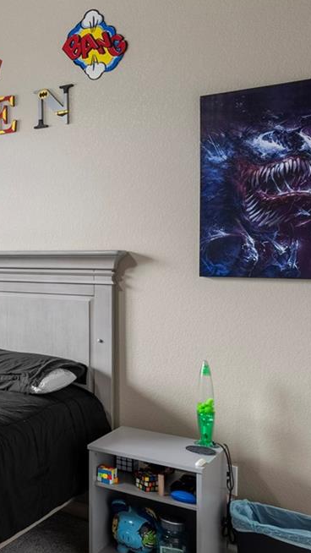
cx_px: -186
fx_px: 601
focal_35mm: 41
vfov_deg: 49.3
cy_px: 255
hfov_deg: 22.4
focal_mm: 16
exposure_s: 3.2
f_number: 8
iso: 100
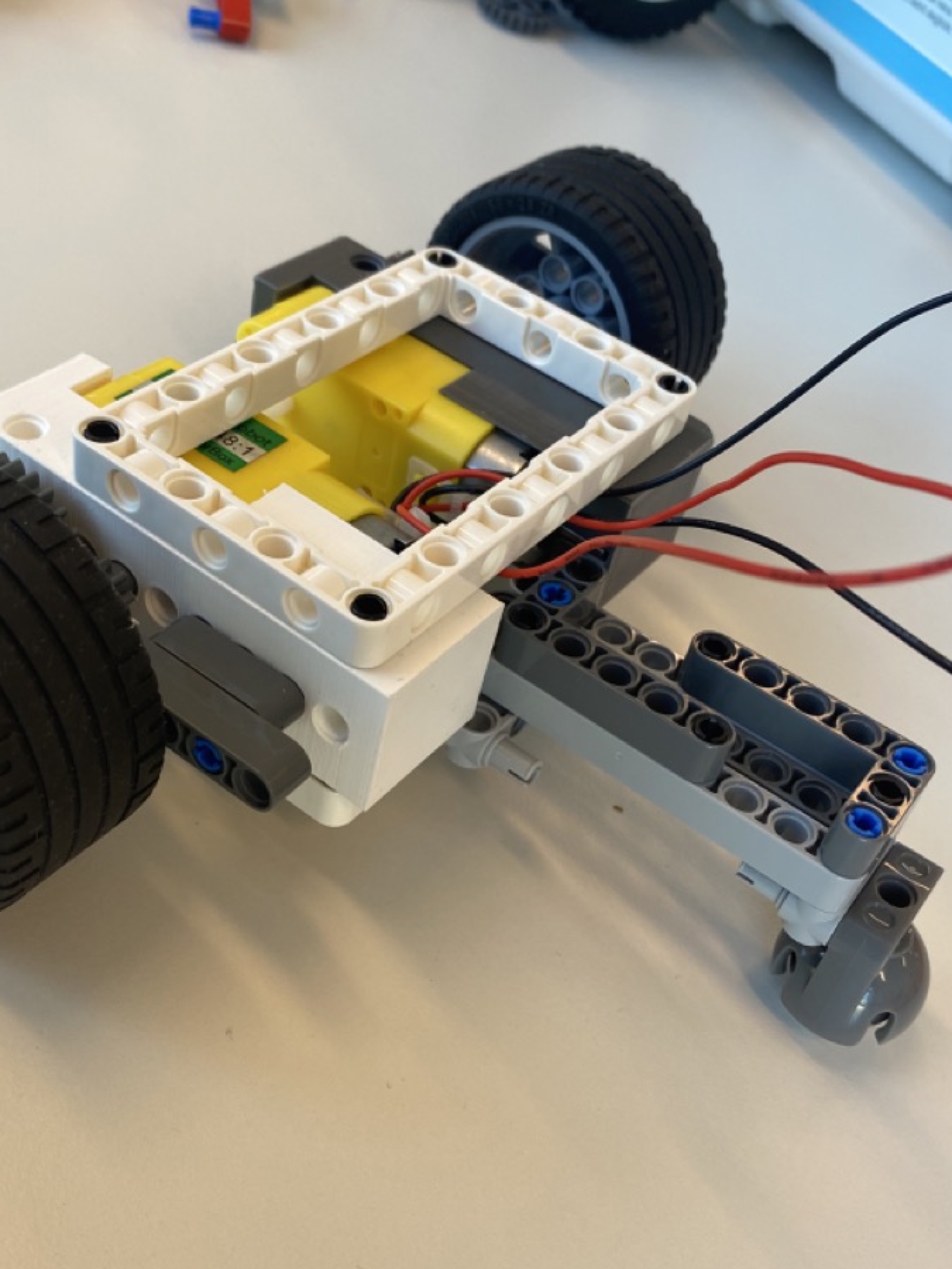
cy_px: 714
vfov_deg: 50.0
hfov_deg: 38.6
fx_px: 1356
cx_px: 417
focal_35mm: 37
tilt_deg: -47.3
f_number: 1.8
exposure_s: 1/100
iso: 50
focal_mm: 4.25
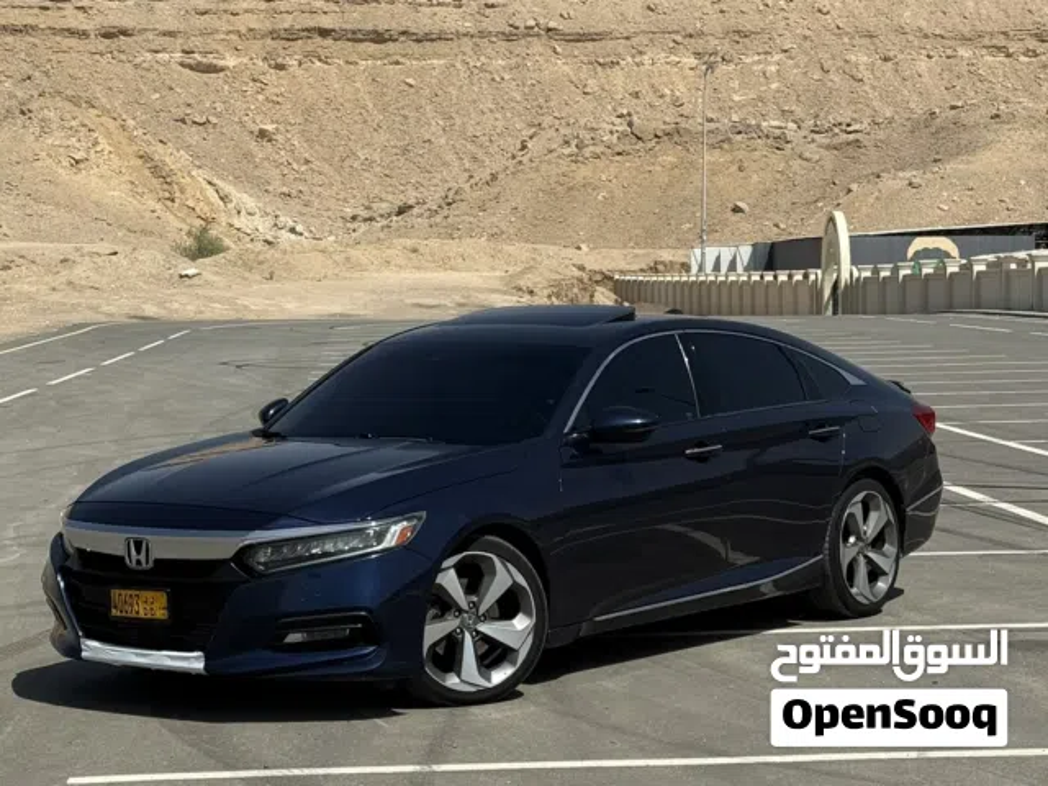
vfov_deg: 38.7
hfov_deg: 50.1
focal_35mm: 37
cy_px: 393
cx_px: 524
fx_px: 1120
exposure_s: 1/7874
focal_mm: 6.76
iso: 100
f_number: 1.78
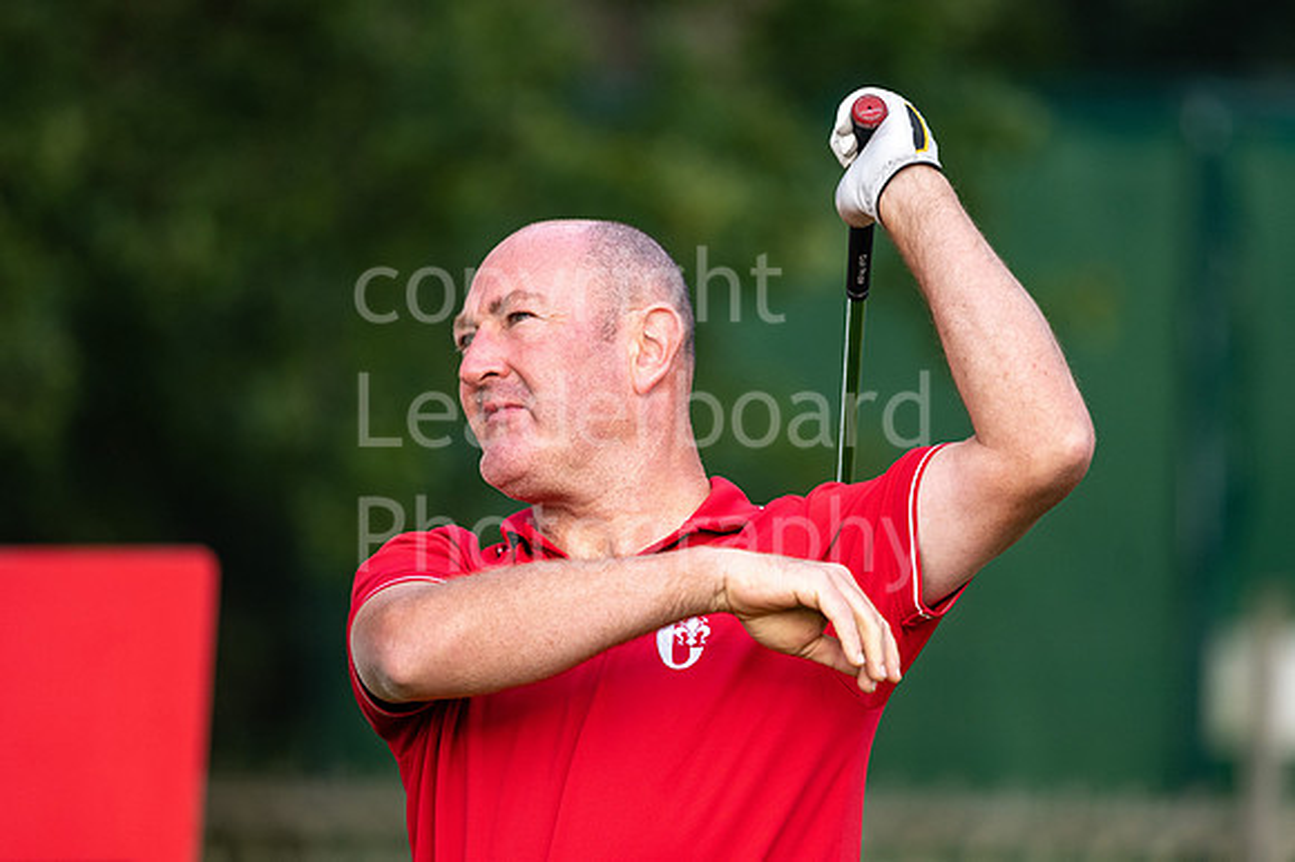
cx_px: 648
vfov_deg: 3.1
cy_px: 431
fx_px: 16178
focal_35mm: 450
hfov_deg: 4.6
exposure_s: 1/640
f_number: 4
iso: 400
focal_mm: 300
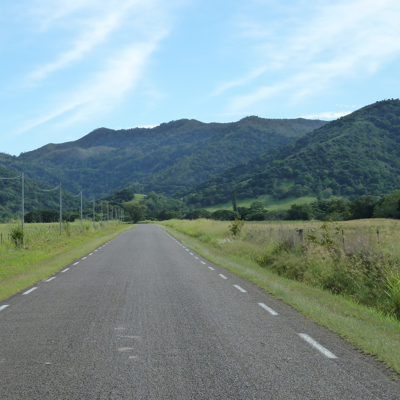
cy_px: 202
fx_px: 1124
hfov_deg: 20.1
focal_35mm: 86
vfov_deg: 20.2
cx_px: 149
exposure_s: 1/500
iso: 125
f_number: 4.1
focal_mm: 11.9
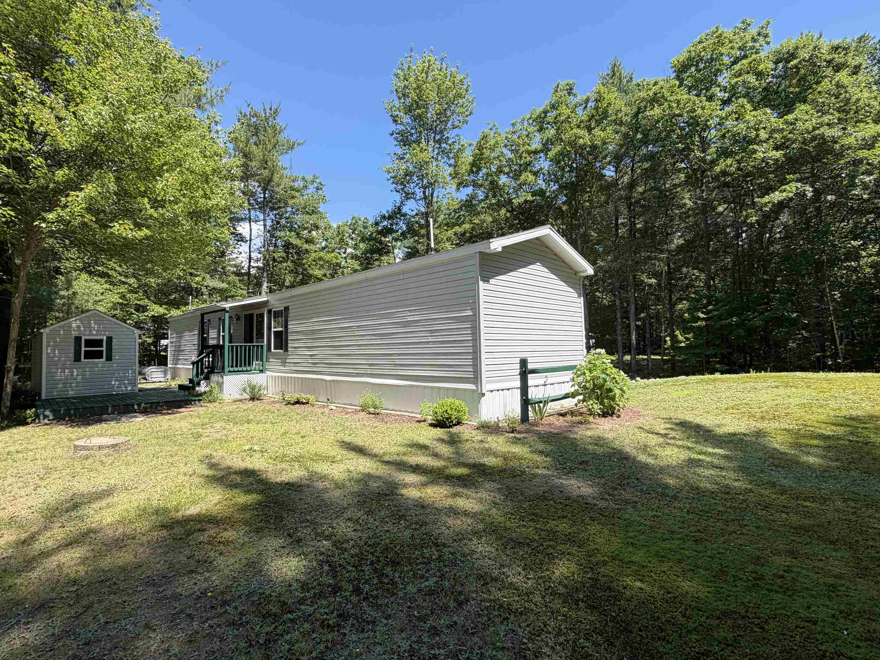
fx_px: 432
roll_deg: +1.3
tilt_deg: +3.4
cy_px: 327
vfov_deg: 74.7
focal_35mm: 17
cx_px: 387
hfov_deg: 90.6
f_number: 2.2
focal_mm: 2.22
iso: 40
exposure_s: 1/625
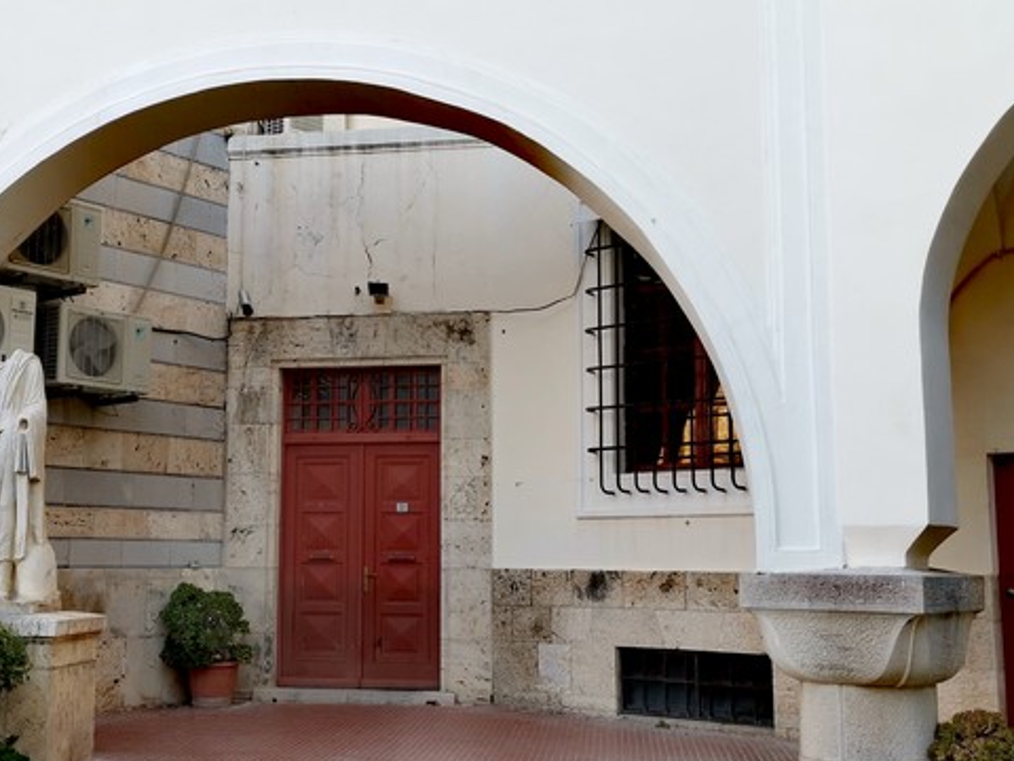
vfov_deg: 32.2
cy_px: 391
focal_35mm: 45
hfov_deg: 41.8
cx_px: 397
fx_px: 1318
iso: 50
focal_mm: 5.58
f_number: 1.8
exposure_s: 1/128
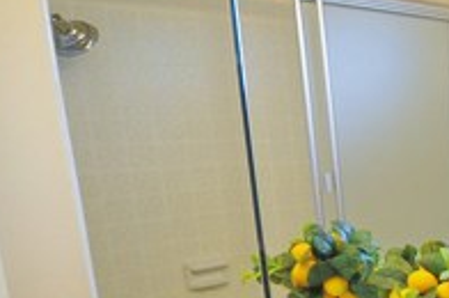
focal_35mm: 49
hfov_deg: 26.1
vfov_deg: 26.9
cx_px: 712
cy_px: 242
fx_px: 610
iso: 720
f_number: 3.5
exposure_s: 1/60
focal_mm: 10
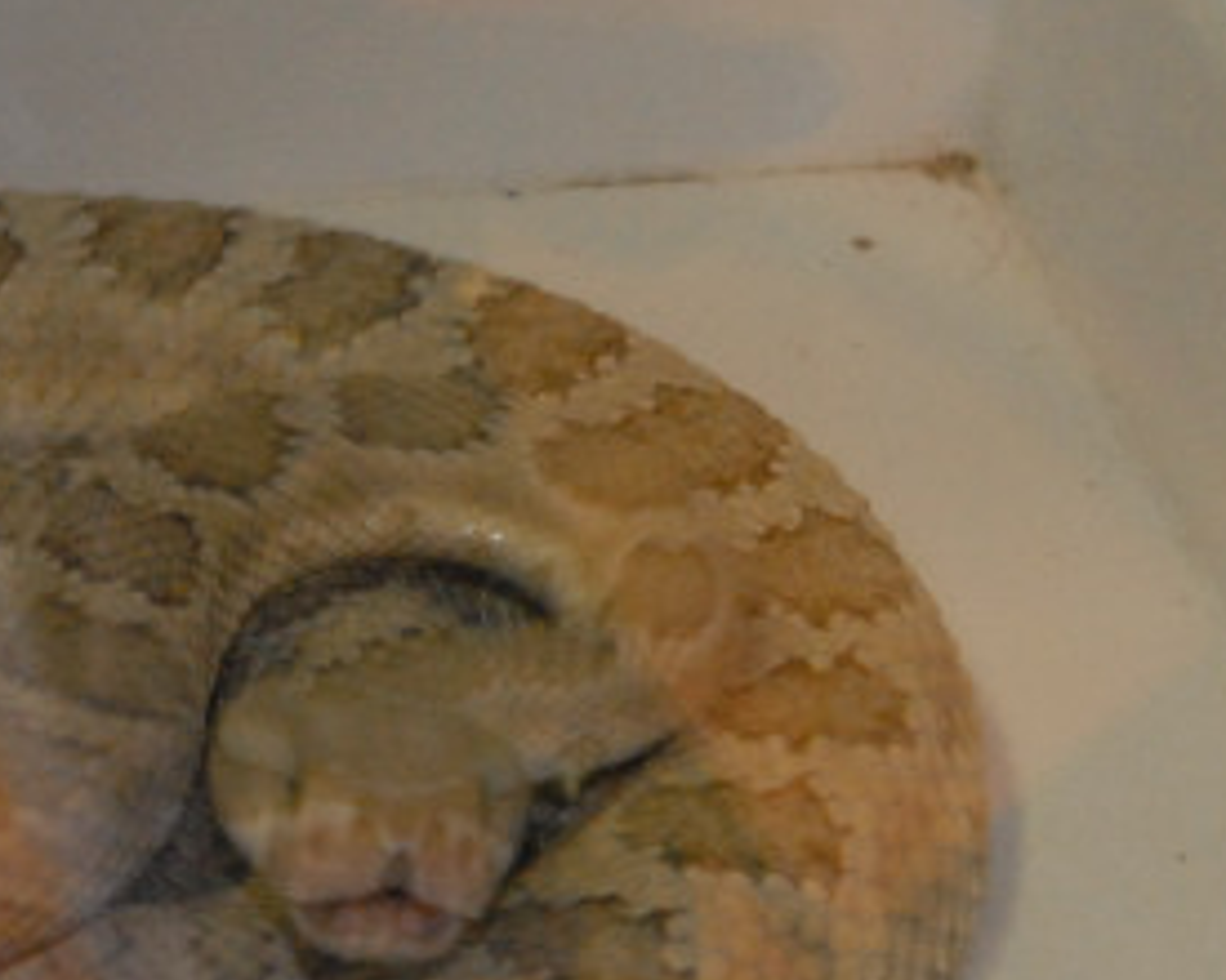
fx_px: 8636
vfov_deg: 6.5
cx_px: 401
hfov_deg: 8.1
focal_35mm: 238
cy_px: 506
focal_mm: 58
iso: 1600
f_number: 5.6
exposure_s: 1/60
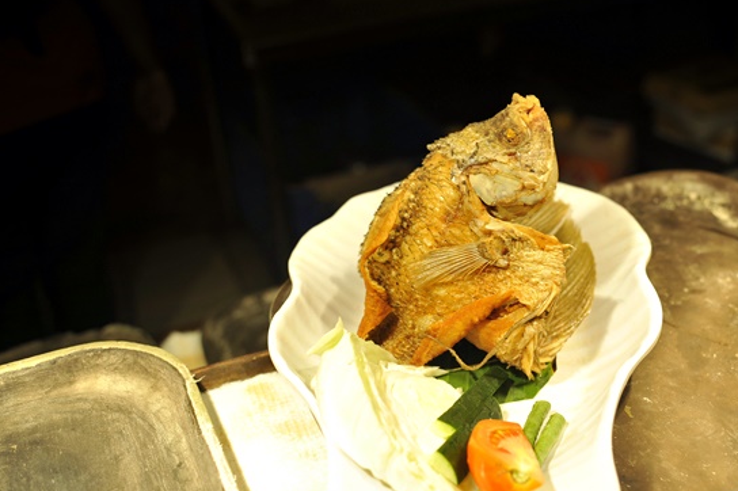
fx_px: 922
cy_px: 255
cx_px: 437
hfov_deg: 43.4
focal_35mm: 45
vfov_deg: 29.8
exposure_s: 1/80
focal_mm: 35
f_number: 4.5
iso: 250
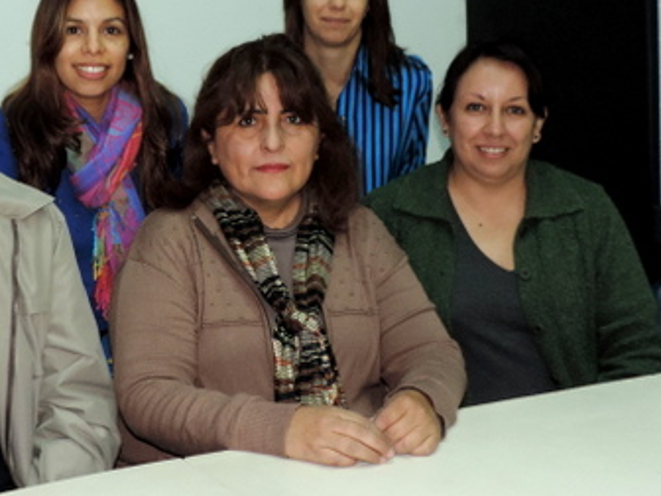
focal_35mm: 59
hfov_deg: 32.2
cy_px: 185
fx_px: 1127
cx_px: 175
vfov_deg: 24.7
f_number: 3.2
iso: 200
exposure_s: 1/30
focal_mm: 5.8
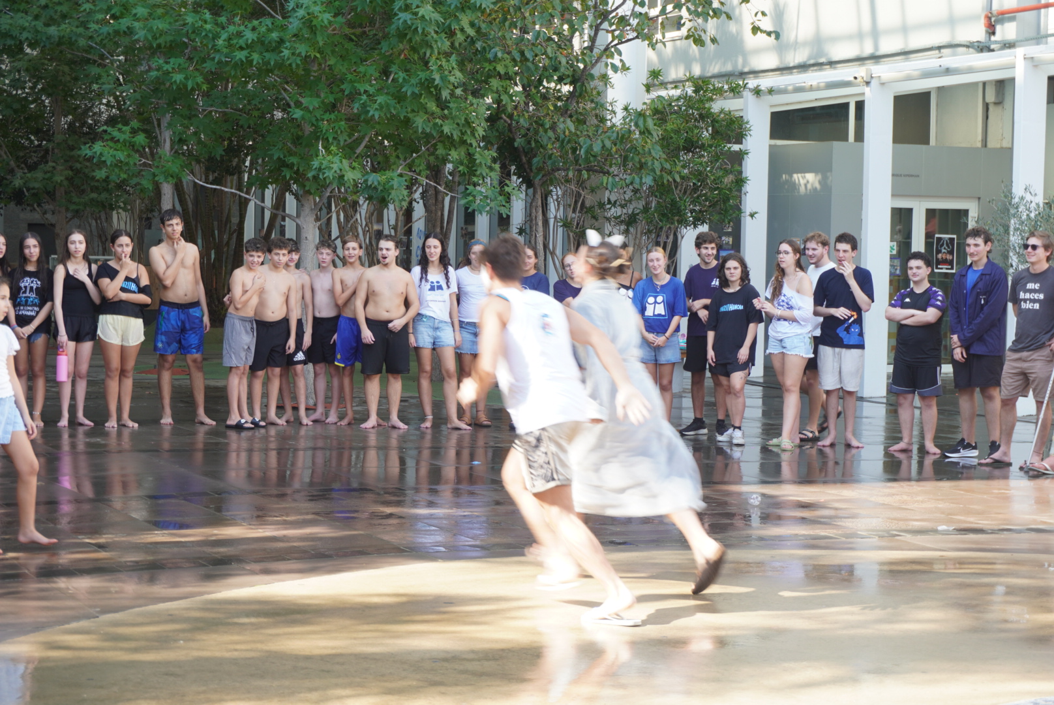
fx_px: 2197
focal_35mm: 75
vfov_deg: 18.2
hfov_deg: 27.0
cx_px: 527
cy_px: 352
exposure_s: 1/80
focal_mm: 50
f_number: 5.6
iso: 160
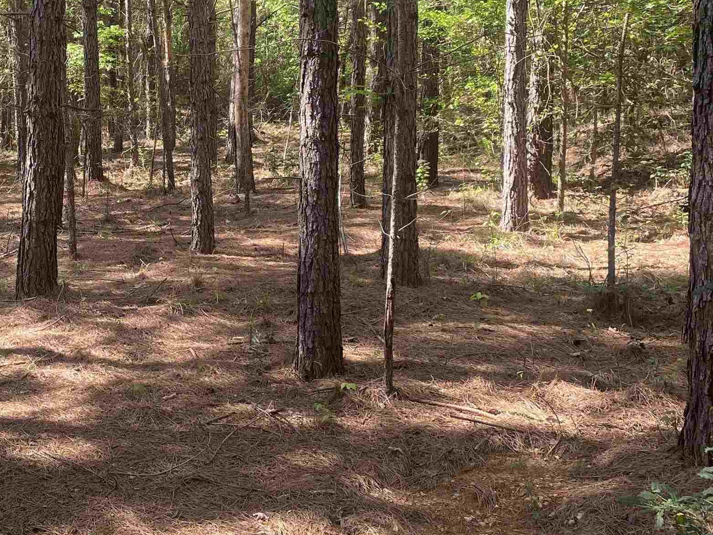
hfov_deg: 36.0
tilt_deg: -1.3
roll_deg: -0.5
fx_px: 1051
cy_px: 190
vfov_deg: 28.4
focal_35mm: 51
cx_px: 124
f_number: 1.8
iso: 32
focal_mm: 4.25
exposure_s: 1/219
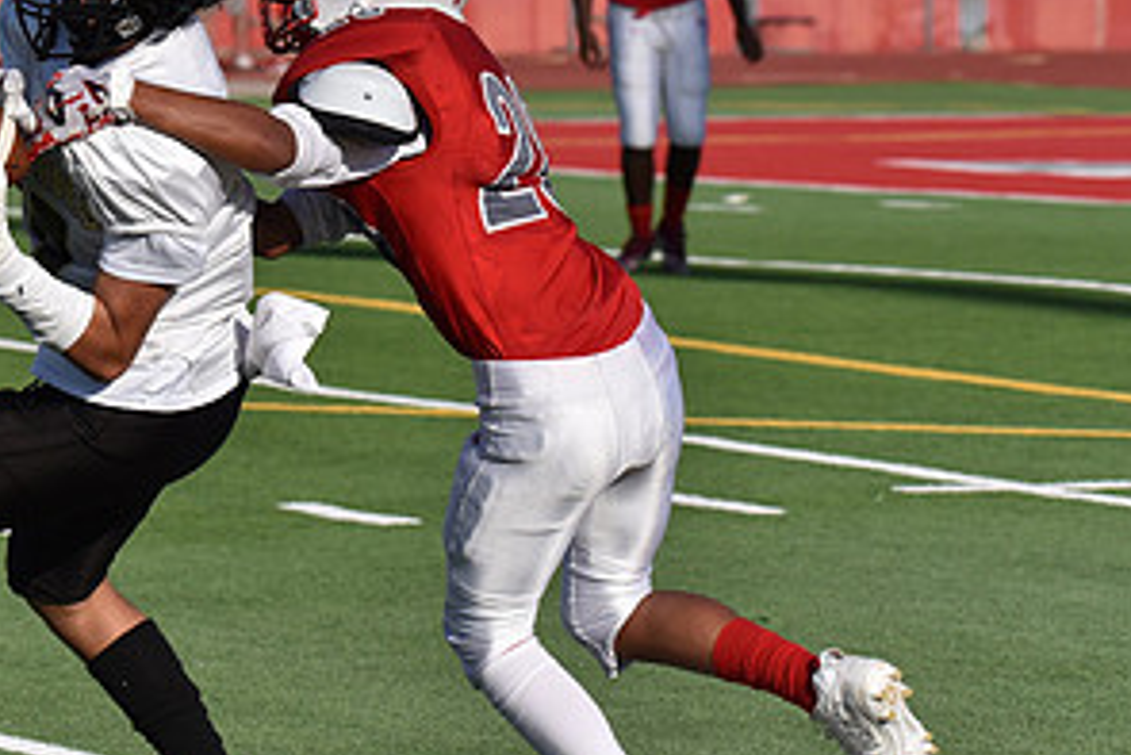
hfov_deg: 7.0
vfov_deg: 4.7
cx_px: 142
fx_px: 9272
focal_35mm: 295
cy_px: 52
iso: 560
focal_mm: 150
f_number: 8
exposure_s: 1/3200
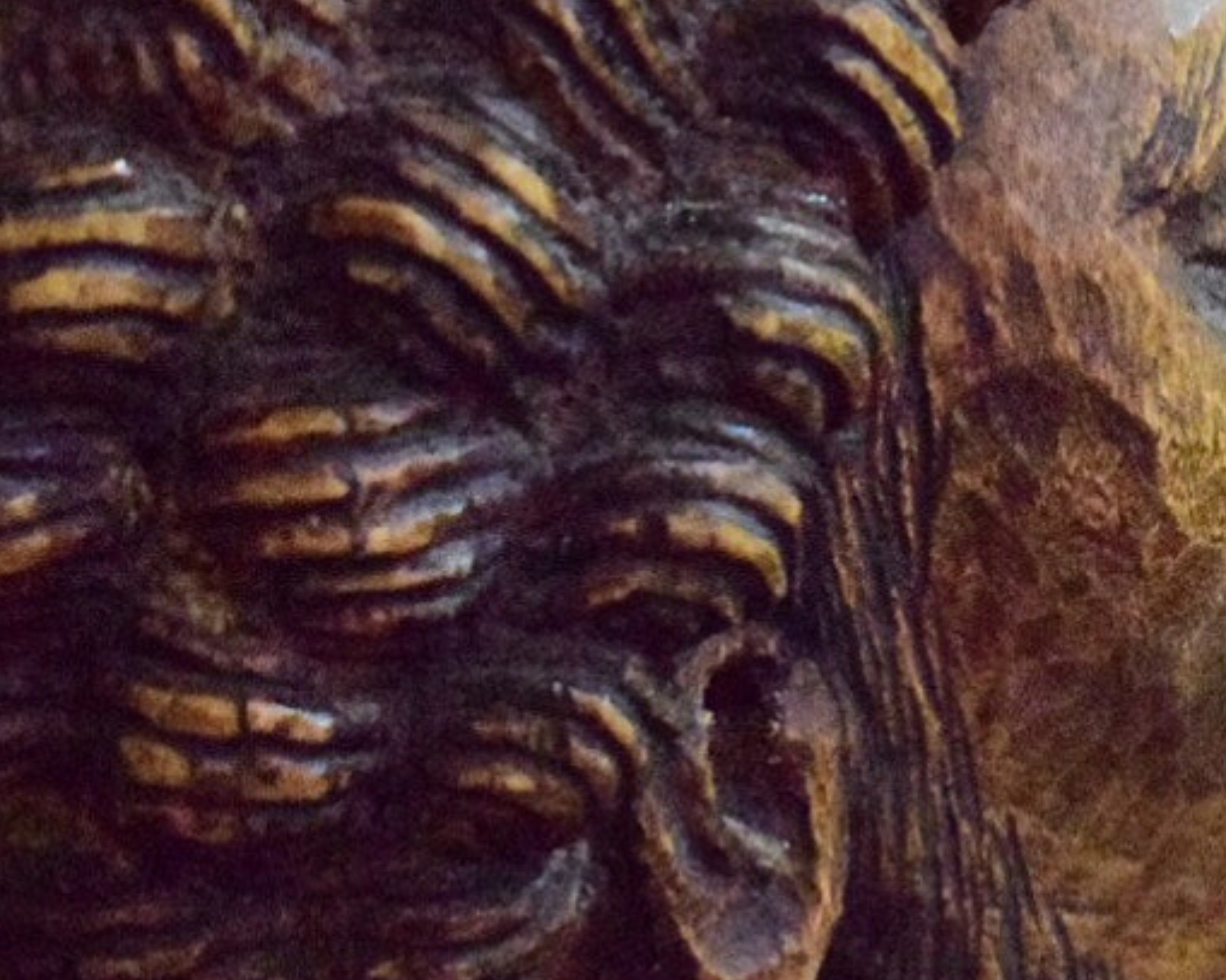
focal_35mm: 177
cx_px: 1431
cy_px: 293
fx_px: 6421
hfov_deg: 10.7
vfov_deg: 8.7
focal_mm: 40
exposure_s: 1/30
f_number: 5
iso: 25600
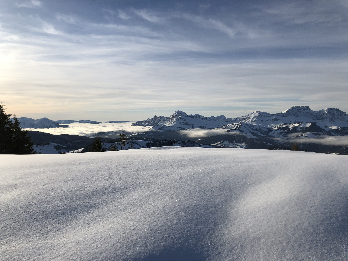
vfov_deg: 49.7
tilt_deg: -1.9
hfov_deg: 63.4
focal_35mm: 28
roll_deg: +1.2
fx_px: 281
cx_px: 174
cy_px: 130
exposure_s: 1/4049
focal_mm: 4
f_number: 1.8
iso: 20
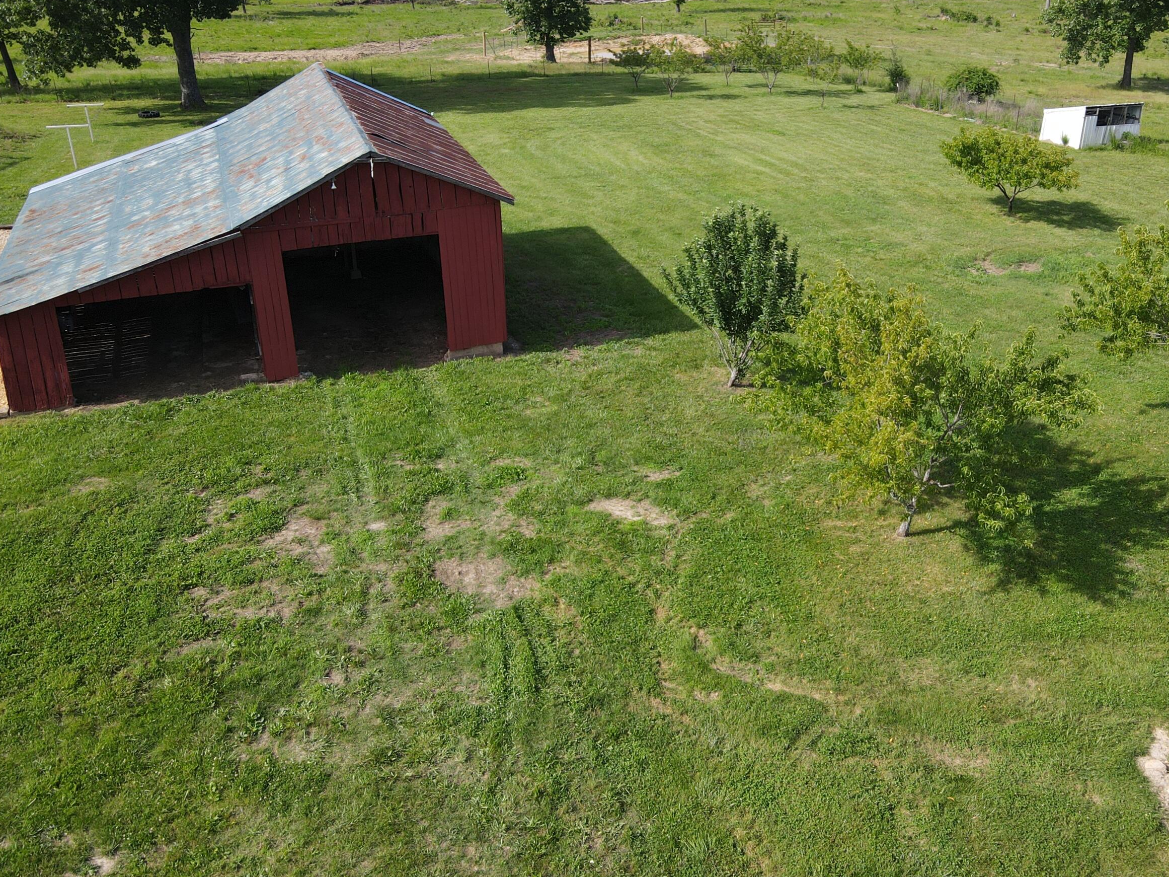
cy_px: 350
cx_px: 703
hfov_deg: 57.9
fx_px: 1047
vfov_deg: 45.2
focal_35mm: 31
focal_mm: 4.5
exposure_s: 1/350
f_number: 2.8
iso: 100
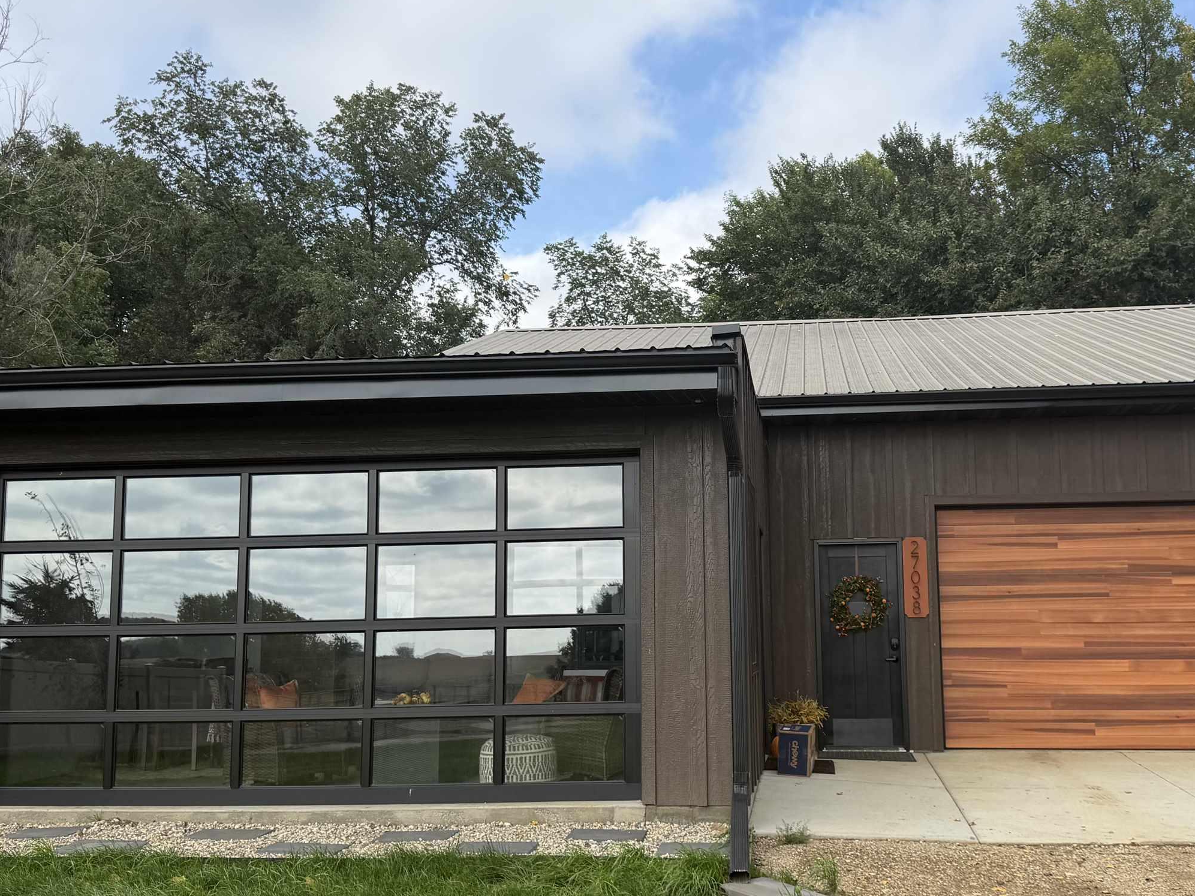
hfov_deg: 49.9
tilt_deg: +6.5
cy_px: 474
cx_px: 699
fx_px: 1277
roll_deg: +0.9
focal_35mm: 37
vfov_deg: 38.6
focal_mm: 6.76
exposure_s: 1/2907
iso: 80
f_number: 1.78
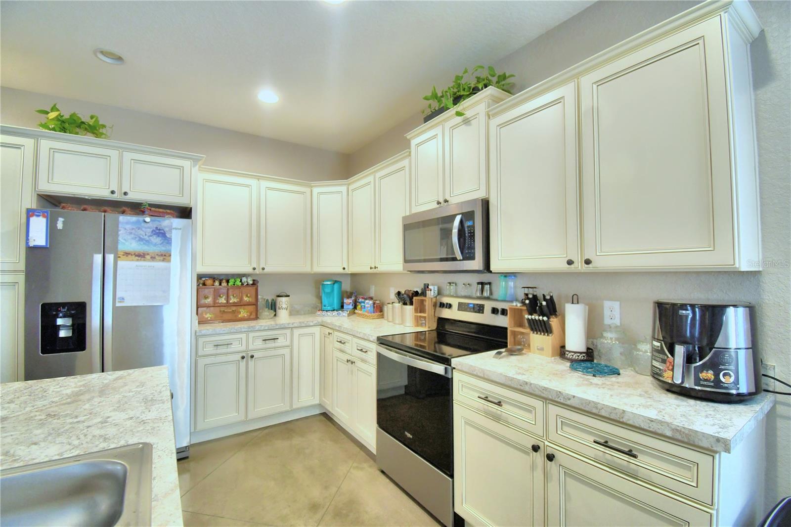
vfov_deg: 77.3
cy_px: 264
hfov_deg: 100.4
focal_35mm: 15
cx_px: 396
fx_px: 329
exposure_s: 1/30
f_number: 4.5
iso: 450
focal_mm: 10
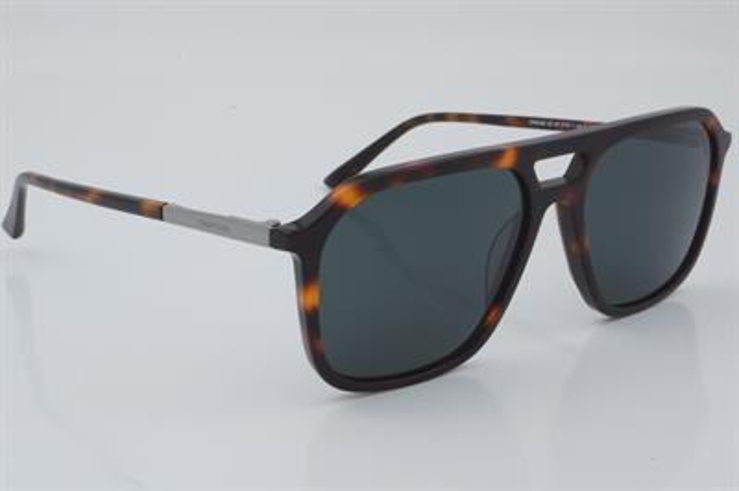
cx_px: 370
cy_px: 246
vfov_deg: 18.2
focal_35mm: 75
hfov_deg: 27.0
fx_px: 1538
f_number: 32
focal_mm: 50
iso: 100
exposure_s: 1/3
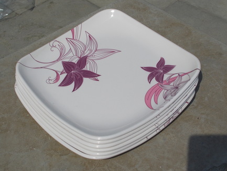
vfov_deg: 21.9
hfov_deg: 28.9
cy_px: 94
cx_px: 98
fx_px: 439
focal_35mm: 67
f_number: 12.3
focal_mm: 10.3
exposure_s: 1/320
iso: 80
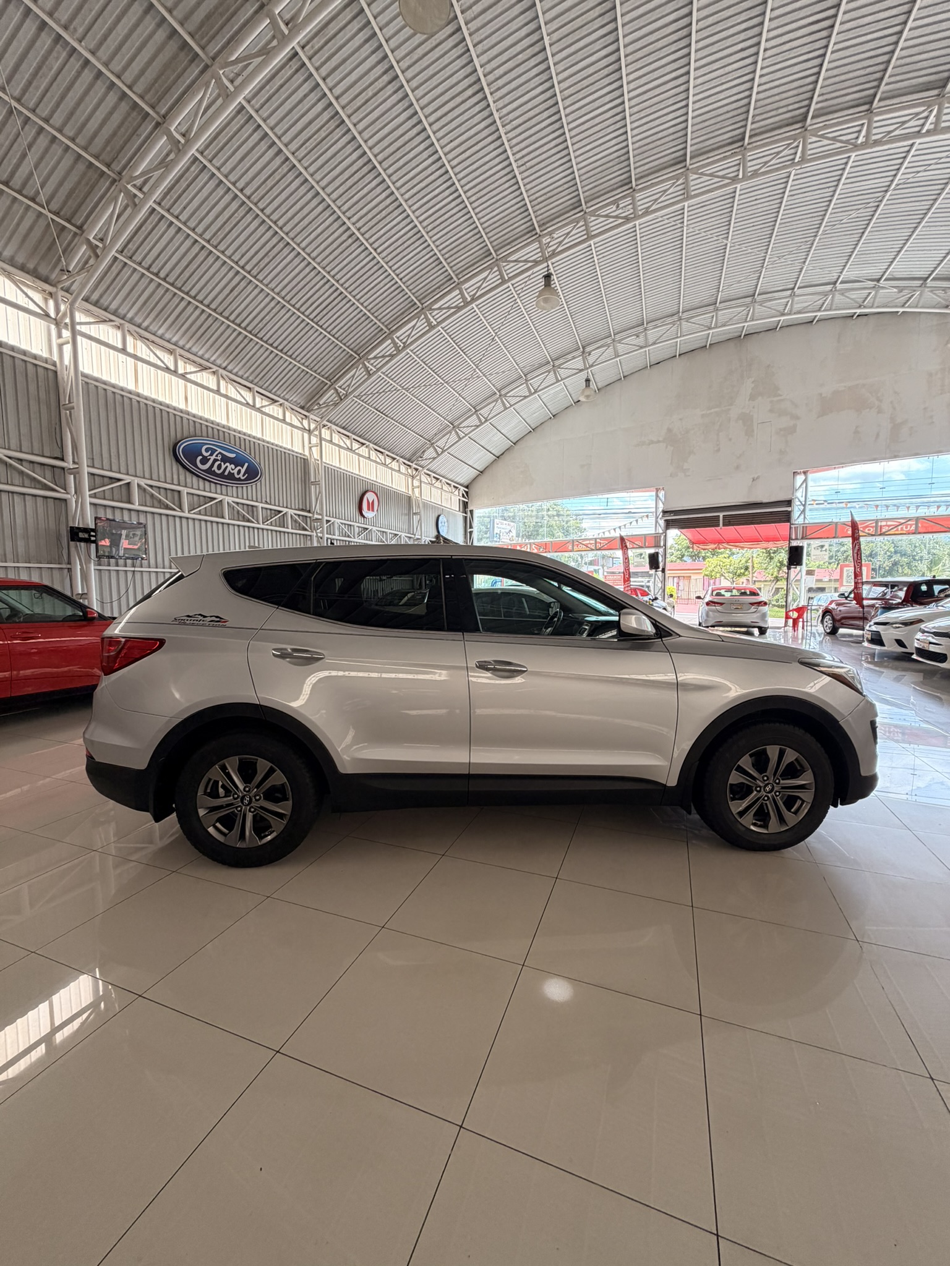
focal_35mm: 14
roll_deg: +0.0
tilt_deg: -5.6
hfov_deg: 85.7
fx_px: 512
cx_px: 475
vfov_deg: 102.1
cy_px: 633
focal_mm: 2.22
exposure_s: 1/121
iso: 125
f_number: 2.2
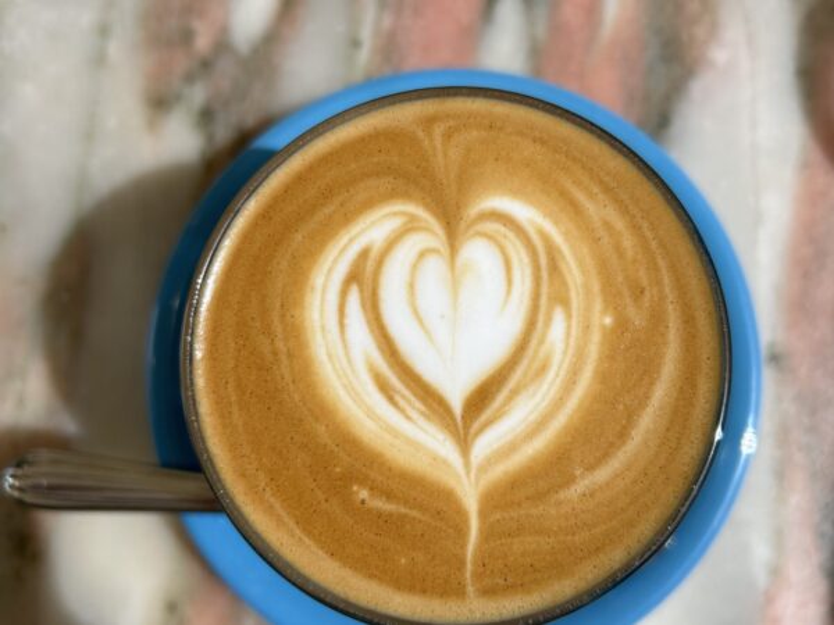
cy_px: 312
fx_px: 626
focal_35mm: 26
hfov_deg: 67.3
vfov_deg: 53.1
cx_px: 417
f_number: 1.5
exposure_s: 1/1000
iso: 50
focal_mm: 5.7
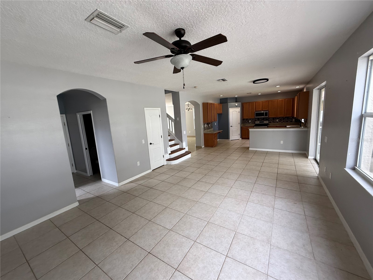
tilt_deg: -3.3
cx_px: 186
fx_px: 151
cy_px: 140
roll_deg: +5.1
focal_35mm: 14
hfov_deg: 102.1
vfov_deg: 85.7
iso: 80
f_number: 2.2
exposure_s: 1/120
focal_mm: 2.22
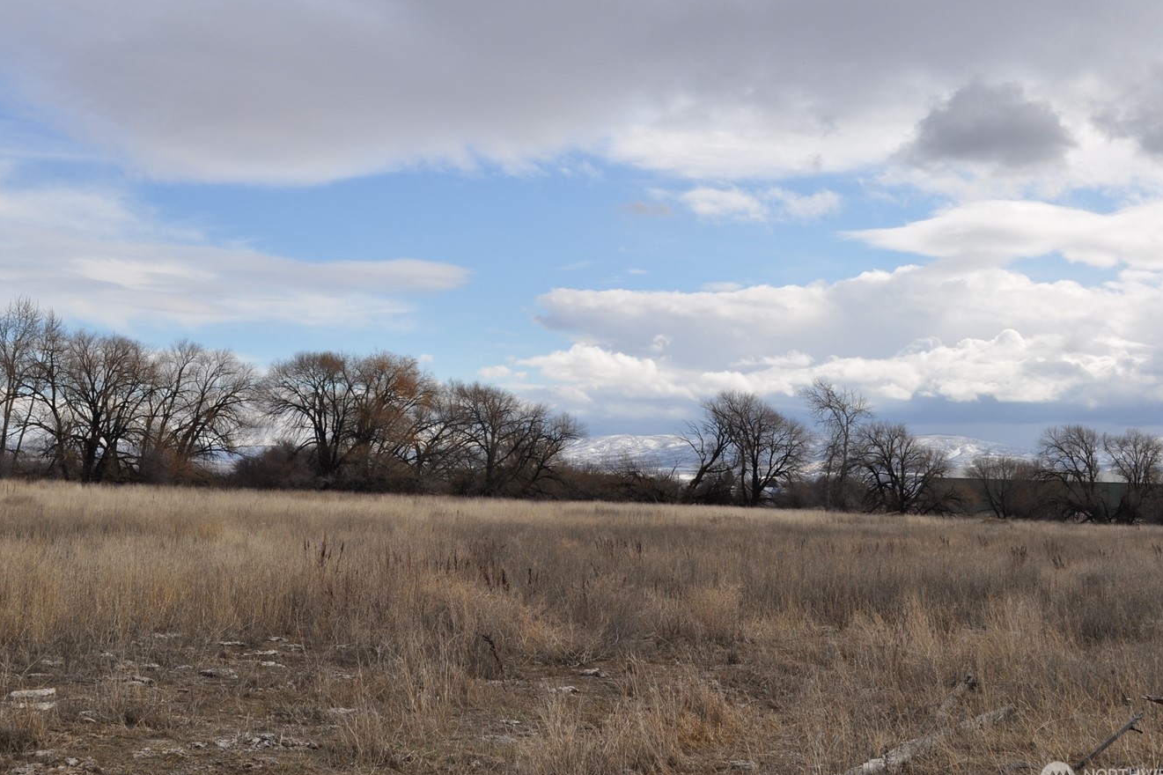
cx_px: 465
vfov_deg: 25.0
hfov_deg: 36.7
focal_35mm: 54
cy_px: 324
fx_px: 1744
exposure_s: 1/400
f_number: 10
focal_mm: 28
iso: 200
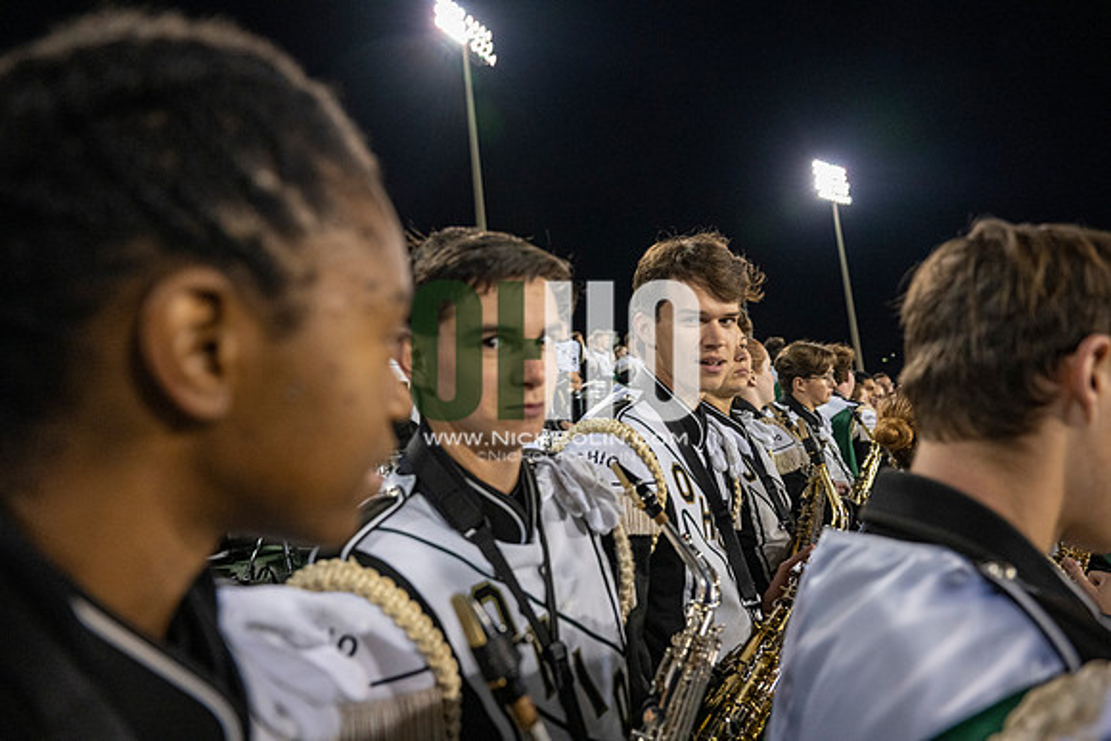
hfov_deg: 73.7
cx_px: 556
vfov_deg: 53.2
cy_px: 370
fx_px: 741
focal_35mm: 24
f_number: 3.2
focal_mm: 24
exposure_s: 1/500
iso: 2000
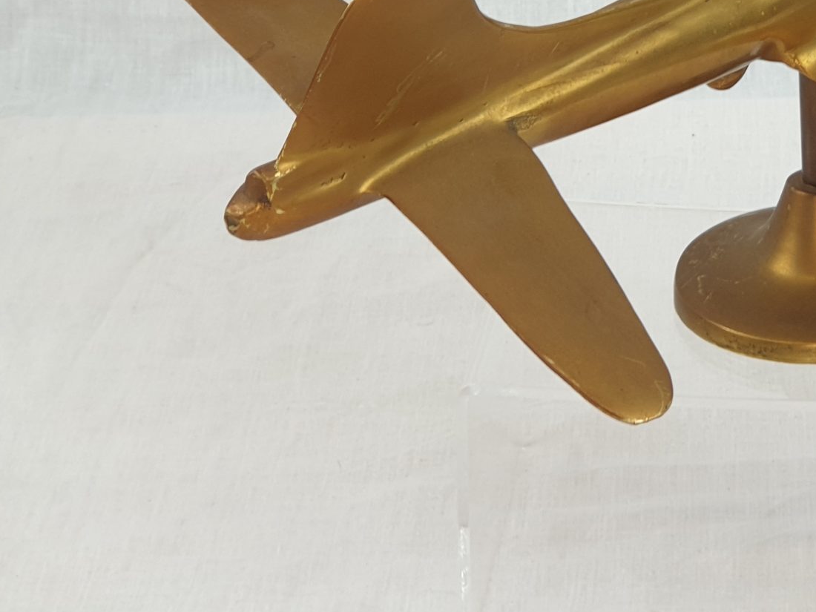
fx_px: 2852
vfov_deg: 12.2
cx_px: 825
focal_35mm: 121
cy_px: 65
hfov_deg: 16.0
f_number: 2.4
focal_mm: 6
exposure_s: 1/33
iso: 100
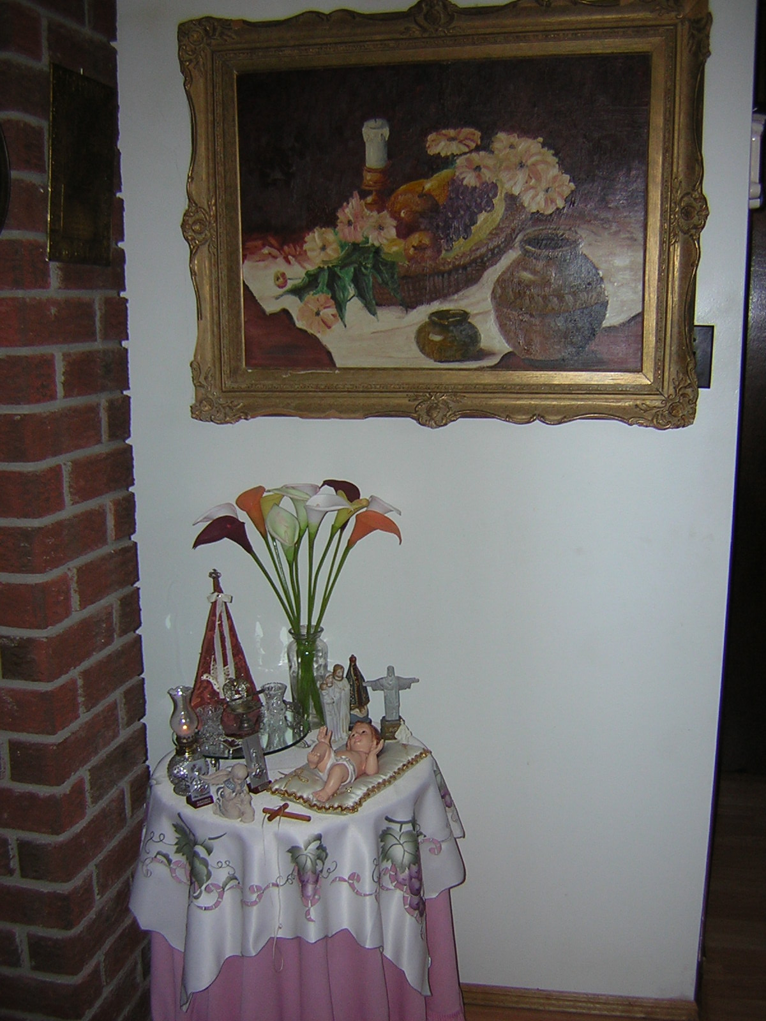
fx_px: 1062
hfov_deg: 39.7
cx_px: 383
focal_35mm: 36
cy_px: 510
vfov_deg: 51.4
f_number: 2.6
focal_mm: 4.7
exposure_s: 1/60.1
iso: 50
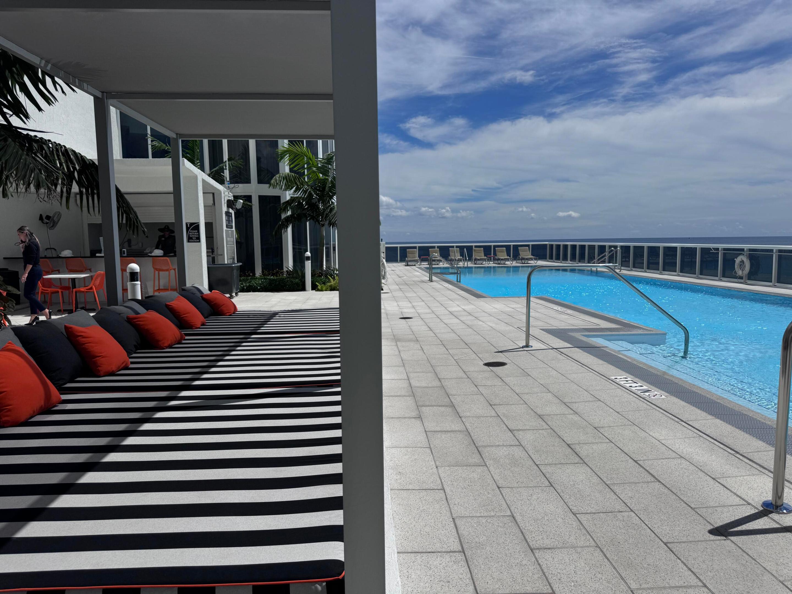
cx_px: 396
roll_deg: -0.3
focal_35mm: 24
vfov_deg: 56.8
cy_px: 297
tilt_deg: -6.2
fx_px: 549
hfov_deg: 71.6
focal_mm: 6.76
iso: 64
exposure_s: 1/12346
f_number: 1.78
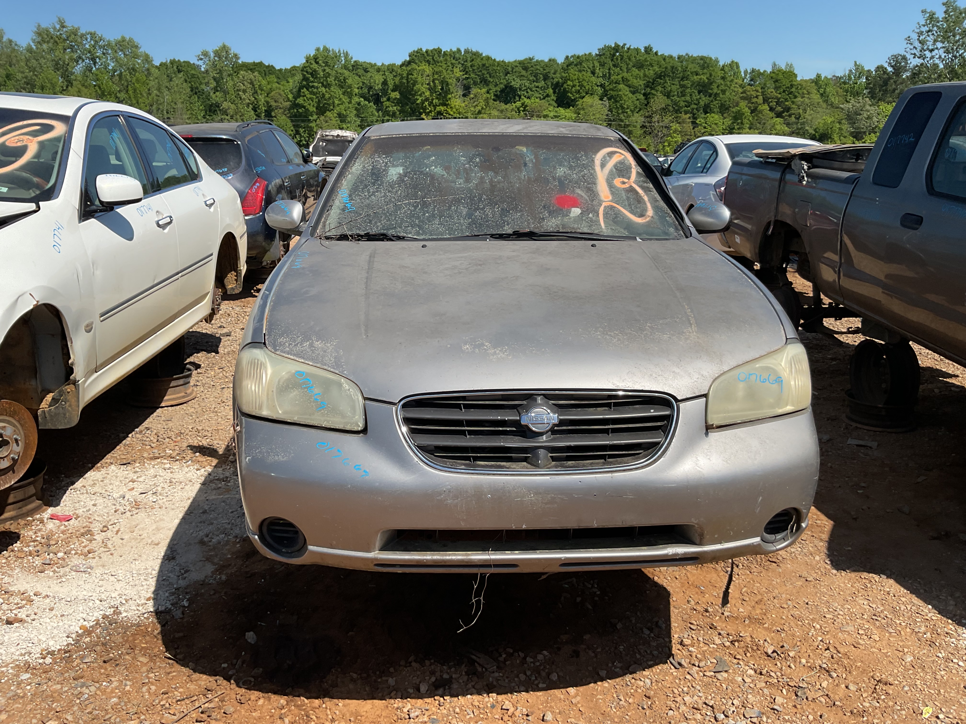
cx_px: 483
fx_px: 809
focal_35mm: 29
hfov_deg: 61.7
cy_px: 362
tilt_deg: -15.4
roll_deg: +0.9
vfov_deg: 48.2
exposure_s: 1/2227
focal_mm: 3
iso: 16
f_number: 1.8
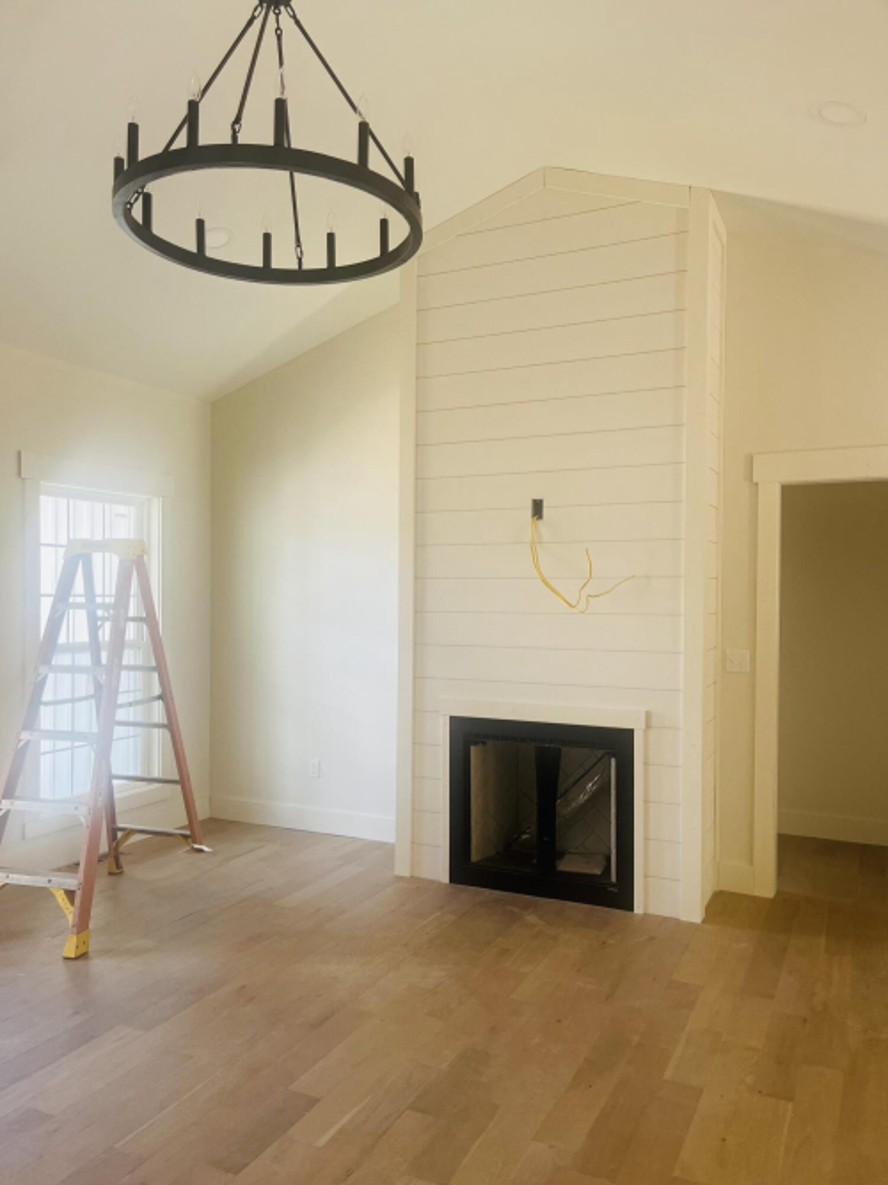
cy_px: 592
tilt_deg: -1.1
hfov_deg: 53.0
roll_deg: +0.8
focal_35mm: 26
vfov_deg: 67.3
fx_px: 890
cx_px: 444
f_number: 1.6
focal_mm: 5.1
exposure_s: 1/121
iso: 80
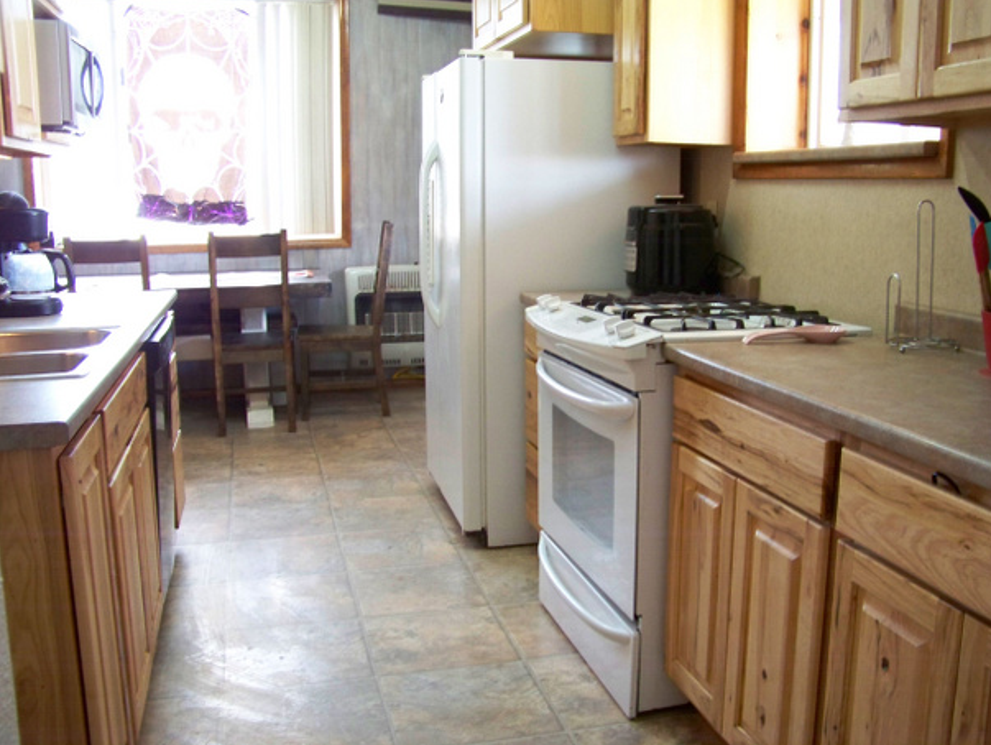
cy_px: 375
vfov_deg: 40.7
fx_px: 1003
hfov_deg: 52.6
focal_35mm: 35
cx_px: 513
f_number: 2.8
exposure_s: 1/30
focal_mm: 5.85
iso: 250
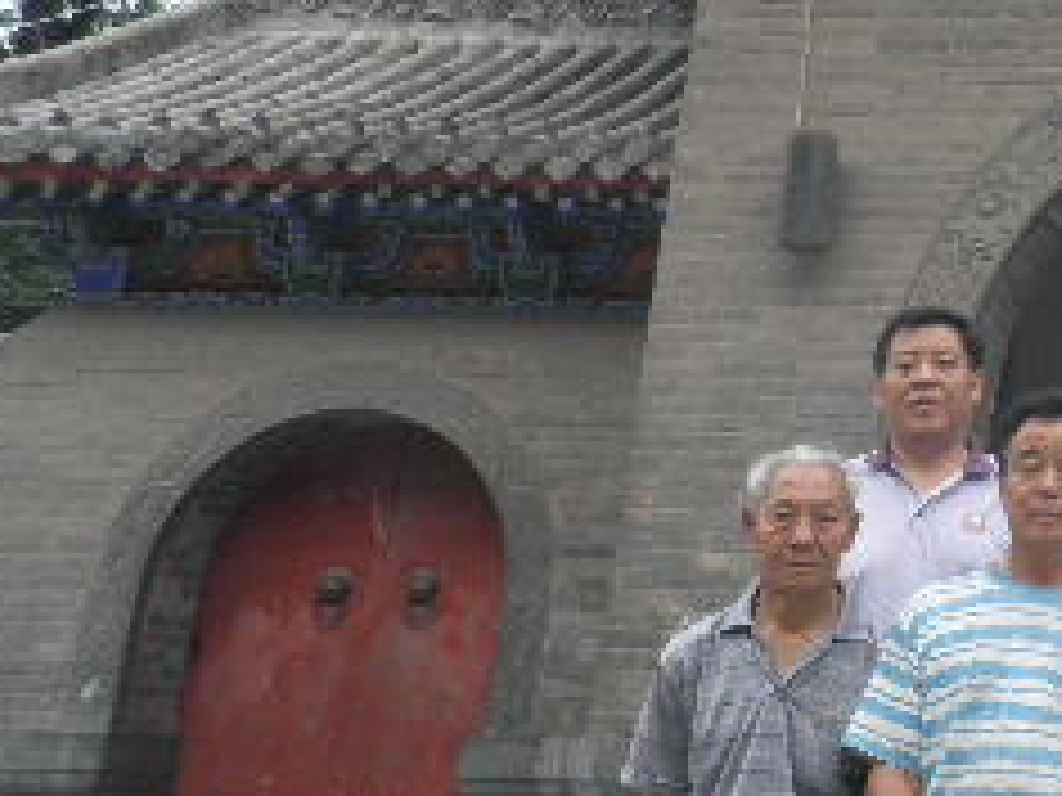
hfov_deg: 26.3
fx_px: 1994
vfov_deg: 22.0
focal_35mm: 65
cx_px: 1300
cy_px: 54
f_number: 3.3
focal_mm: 4.3
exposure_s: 1/125
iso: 64
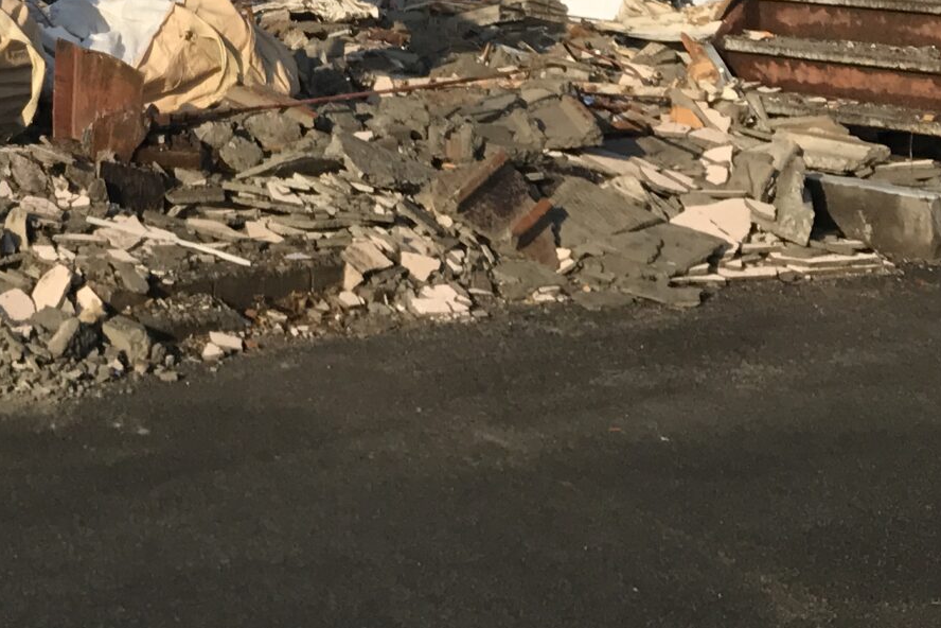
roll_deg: -1.5
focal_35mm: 84
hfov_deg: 22.7
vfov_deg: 14.8
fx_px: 2195
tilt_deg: +3.1
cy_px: -383
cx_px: -106
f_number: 1.8
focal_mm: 3.99
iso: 20
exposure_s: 1/2591
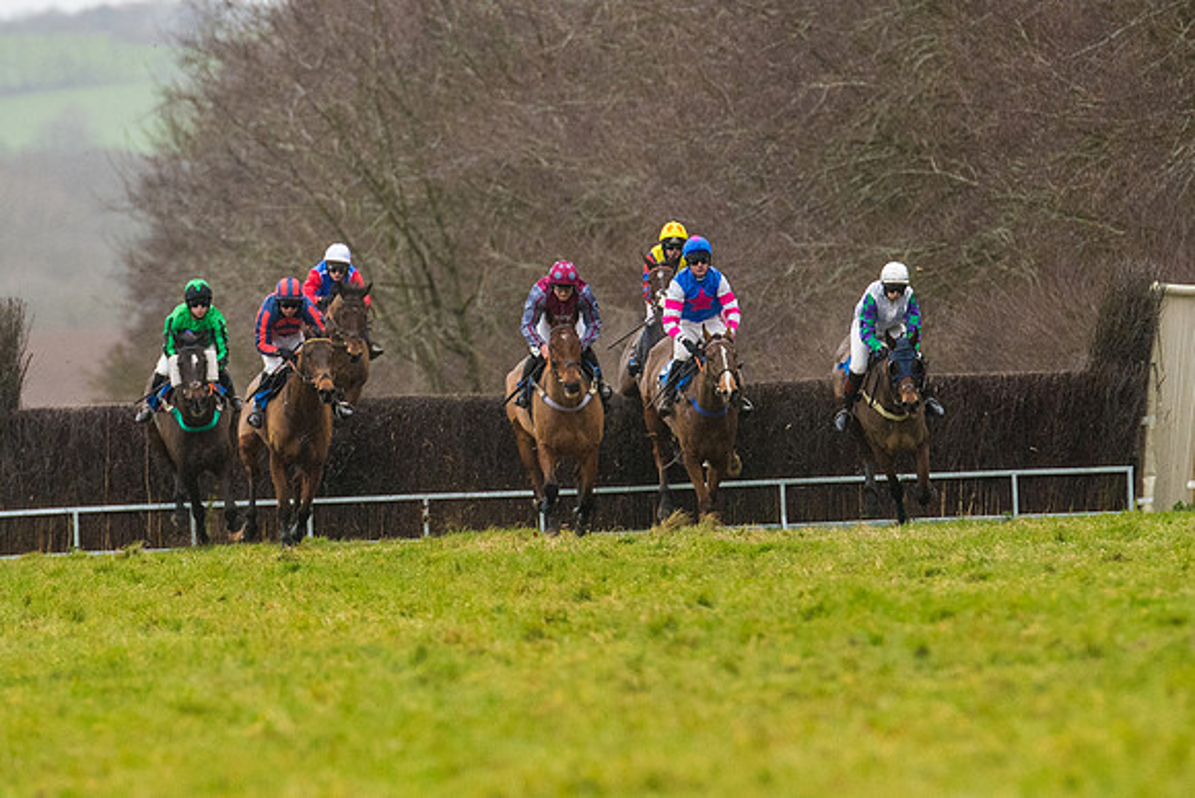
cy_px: 388
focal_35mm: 621
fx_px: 20610
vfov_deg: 2.2
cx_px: 592
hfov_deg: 3.3
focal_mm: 300
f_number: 4
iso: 2000
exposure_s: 1/1250
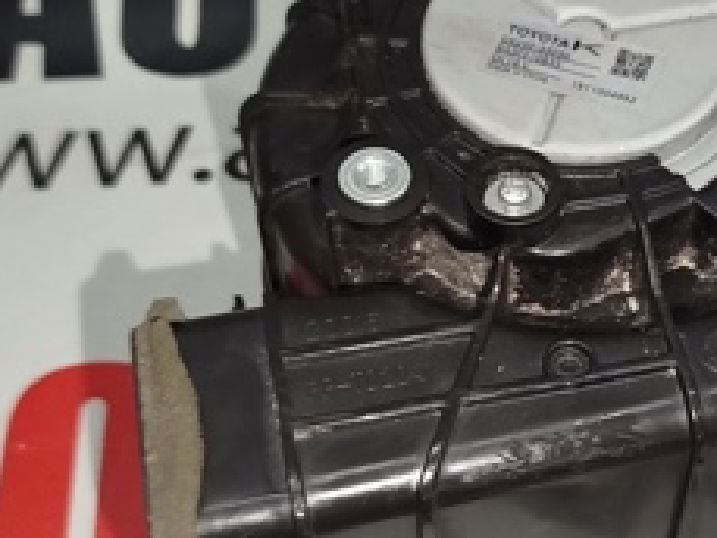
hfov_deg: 28.6
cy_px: 338
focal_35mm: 67
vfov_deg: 21.9
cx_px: 517
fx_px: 1388
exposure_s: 1/33
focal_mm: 5.31
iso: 320
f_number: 1.7
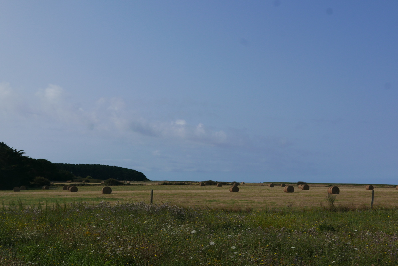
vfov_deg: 29.3
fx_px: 509
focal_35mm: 46
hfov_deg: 42.7
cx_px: 199
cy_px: 133
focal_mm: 20.6
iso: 200
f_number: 5.6
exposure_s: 1/2000
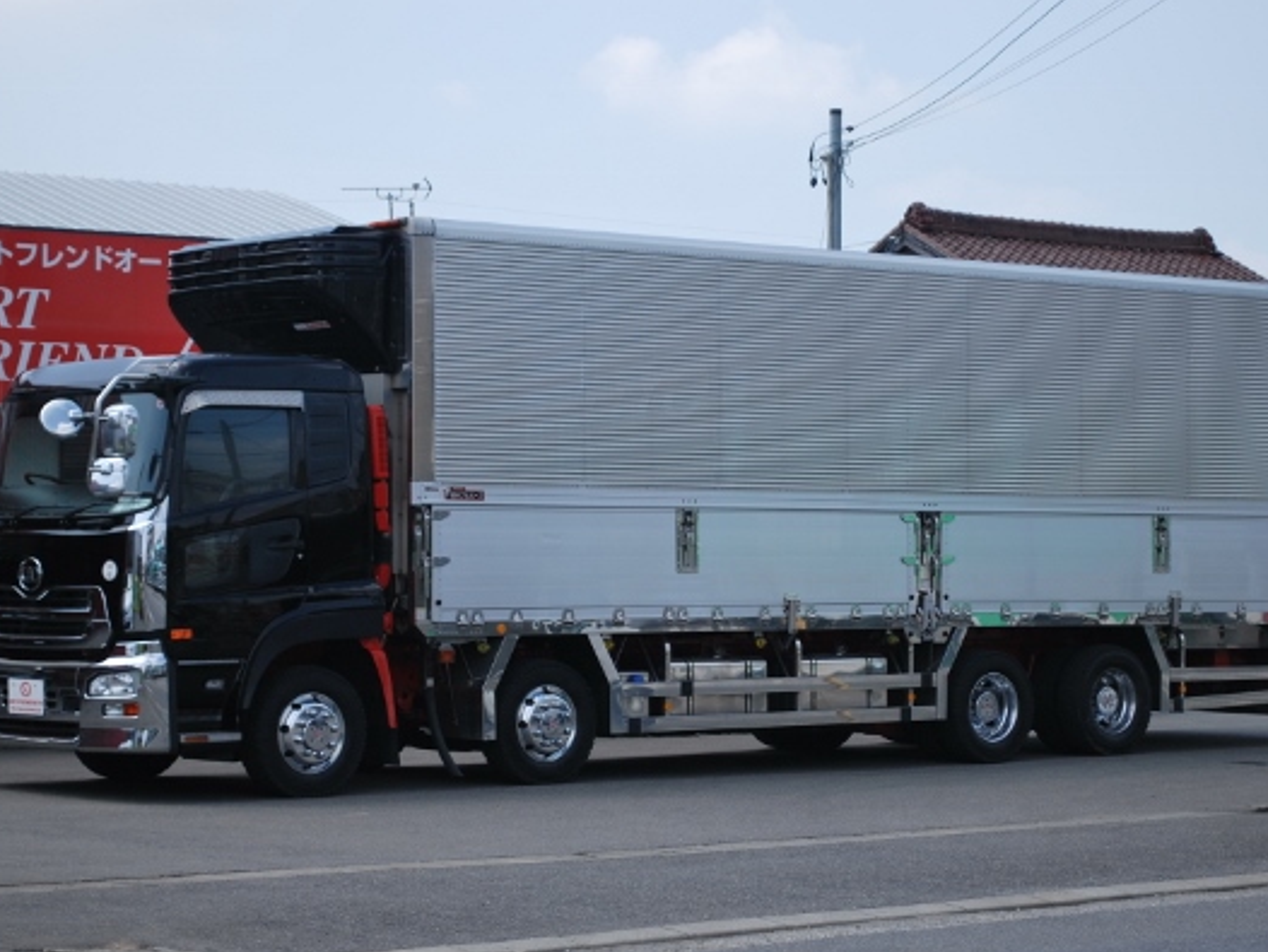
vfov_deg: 15.3
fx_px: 3540
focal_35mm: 97
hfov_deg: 20.3
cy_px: 472
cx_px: 658
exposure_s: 1/500
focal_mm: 55
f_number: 5.6
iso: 180
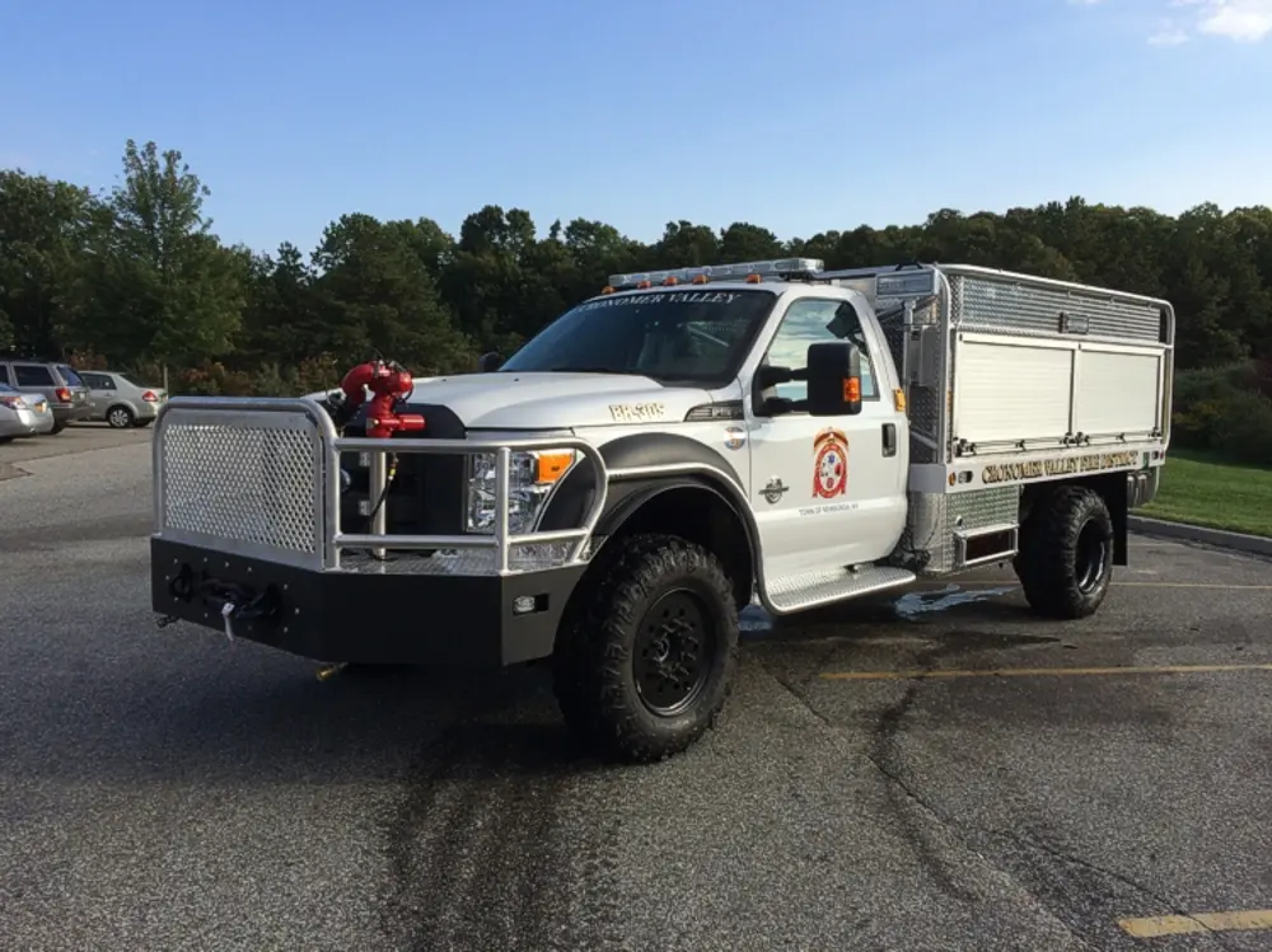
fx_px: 1065
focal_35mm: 29
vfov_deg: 48.2
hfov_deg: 61.7
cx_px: 636
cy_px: 476
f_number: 2.2
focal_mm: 4.15
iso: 32
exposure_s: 1/1520
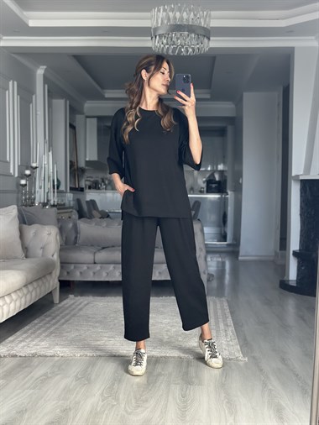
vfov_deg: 39.6
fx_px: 589
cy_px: 212
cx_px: 160
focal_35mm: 48
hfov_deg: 30.3
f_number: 1.78
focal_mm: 6.86
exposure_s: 1/115
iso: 125
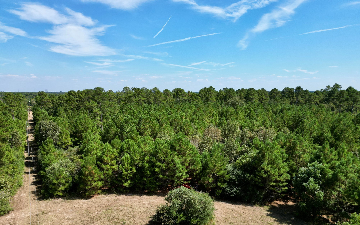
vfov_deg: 47.3
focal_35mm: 26
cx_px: 181
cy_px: 134
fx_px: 255
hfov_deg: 70.4
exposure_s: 1/2500
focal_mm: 6.72
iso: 110
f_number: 1.7
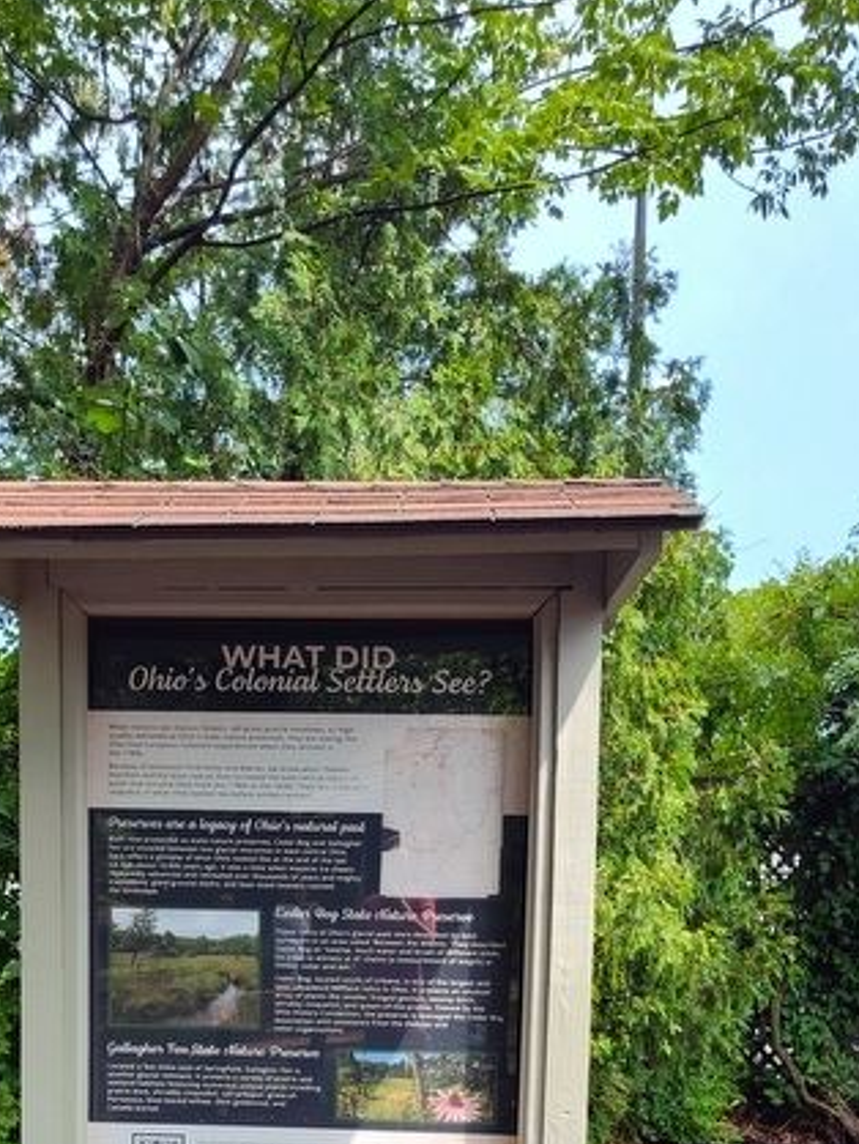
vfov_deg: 40.0
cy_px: 1013
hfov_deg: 32.7
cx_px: 295
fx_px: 1454
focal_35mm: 44
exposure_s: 1/483
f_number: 1.8
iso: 100
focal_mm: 5.56
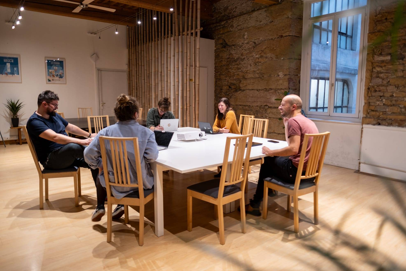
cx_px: 211
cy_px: 132
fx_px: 282
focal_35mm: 25
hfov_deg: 71.5
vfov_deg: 51.3
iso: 200
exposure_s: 1/40
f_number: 1.4
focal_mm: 16
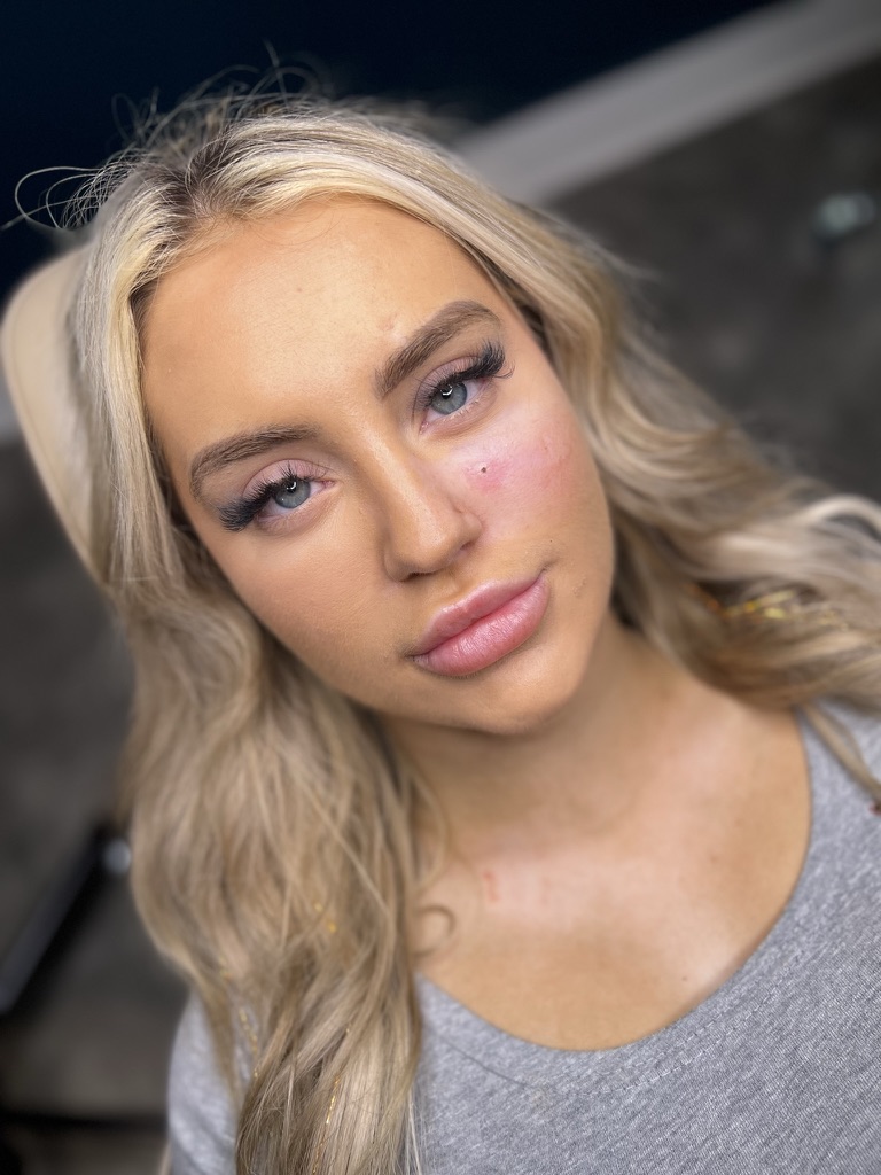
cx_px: 440
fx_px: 882
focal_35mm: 26
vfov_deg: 67.3
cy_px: 588
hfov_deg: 53.1
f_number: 1.5
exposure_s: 1/230
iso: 40
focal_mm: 5.7
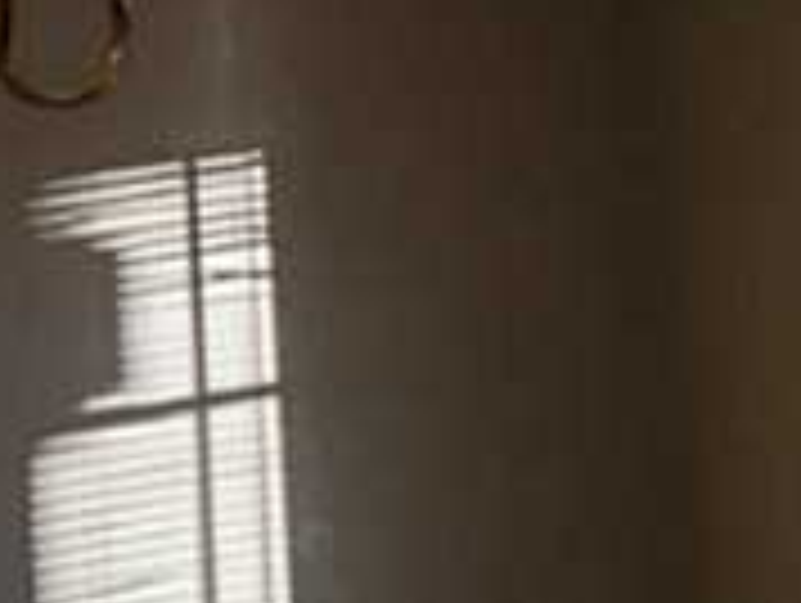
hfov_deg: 14.5
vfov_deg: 11.0
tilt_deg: +12.2
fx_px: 3012
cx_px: -243
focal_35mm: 130
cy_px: -284
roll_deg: +1.4
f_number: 2.2
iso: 25
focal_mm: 4.15
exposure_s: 1/120
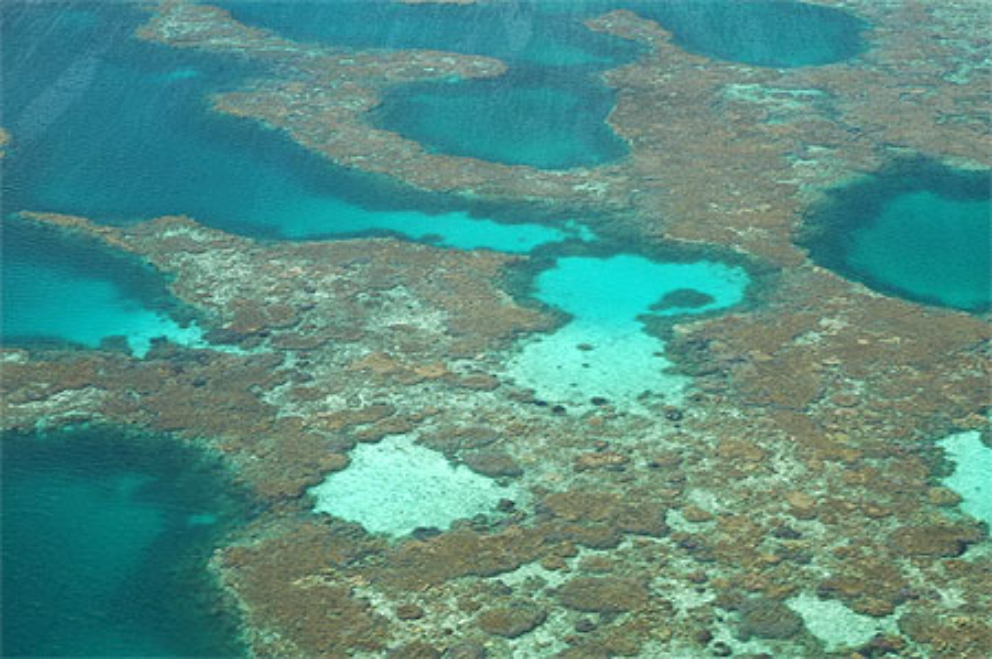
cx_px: 496
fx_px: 1899
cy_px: 330
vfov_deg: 19.7
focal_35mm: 69
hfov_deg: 29.3
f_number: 13
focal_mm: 46
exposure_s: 1/125
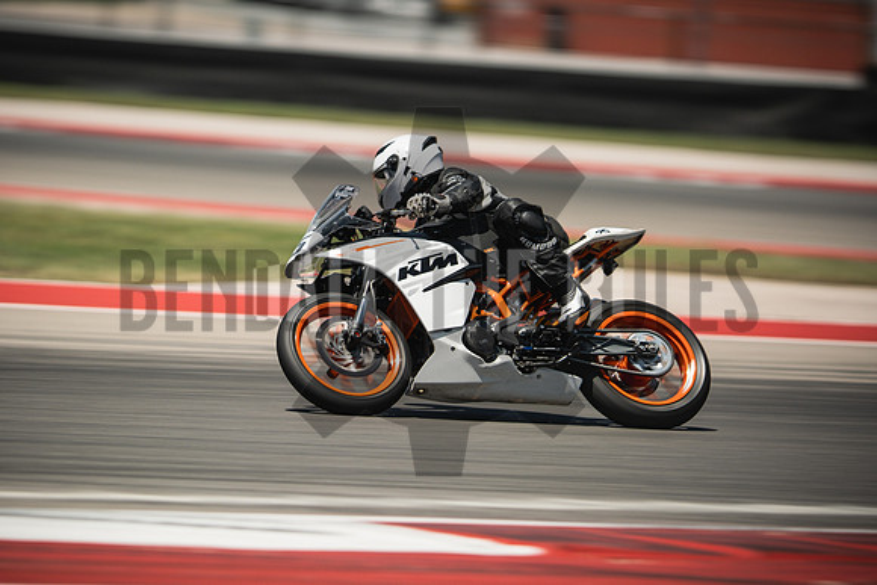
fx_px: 9032
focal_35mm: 371
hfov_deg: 5.6
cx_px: 335
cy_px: 361
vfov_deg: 3.7
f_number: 2.2
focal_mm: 200
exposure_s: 1/250
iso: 160
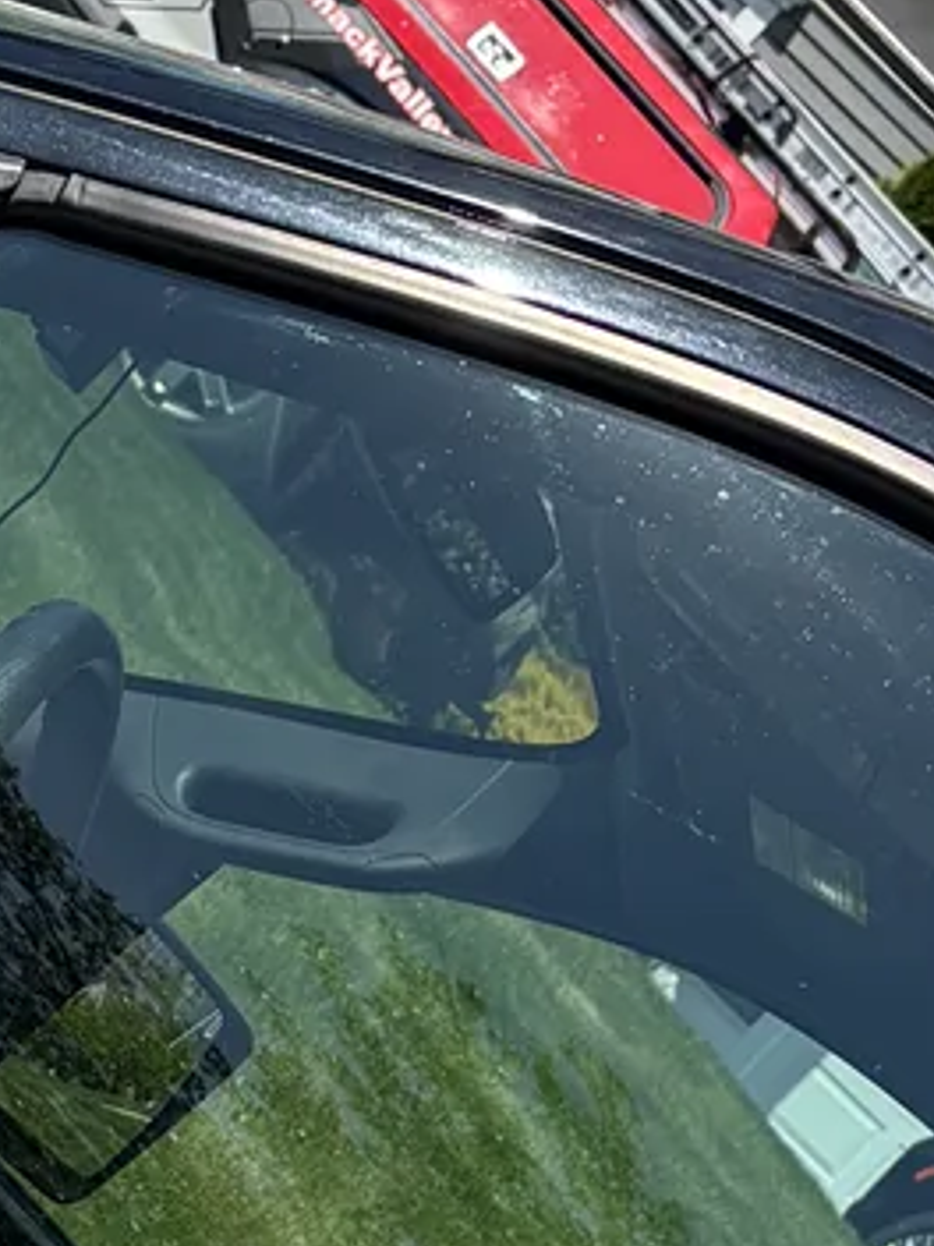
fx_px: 5109
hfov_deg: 10.4
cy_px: 1069
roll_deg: -44.7
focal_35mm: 142
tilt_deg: -1.0
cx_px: 248
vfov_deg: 13.8
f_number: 1.6
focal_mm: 5.96
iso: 50
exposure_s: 1/2710
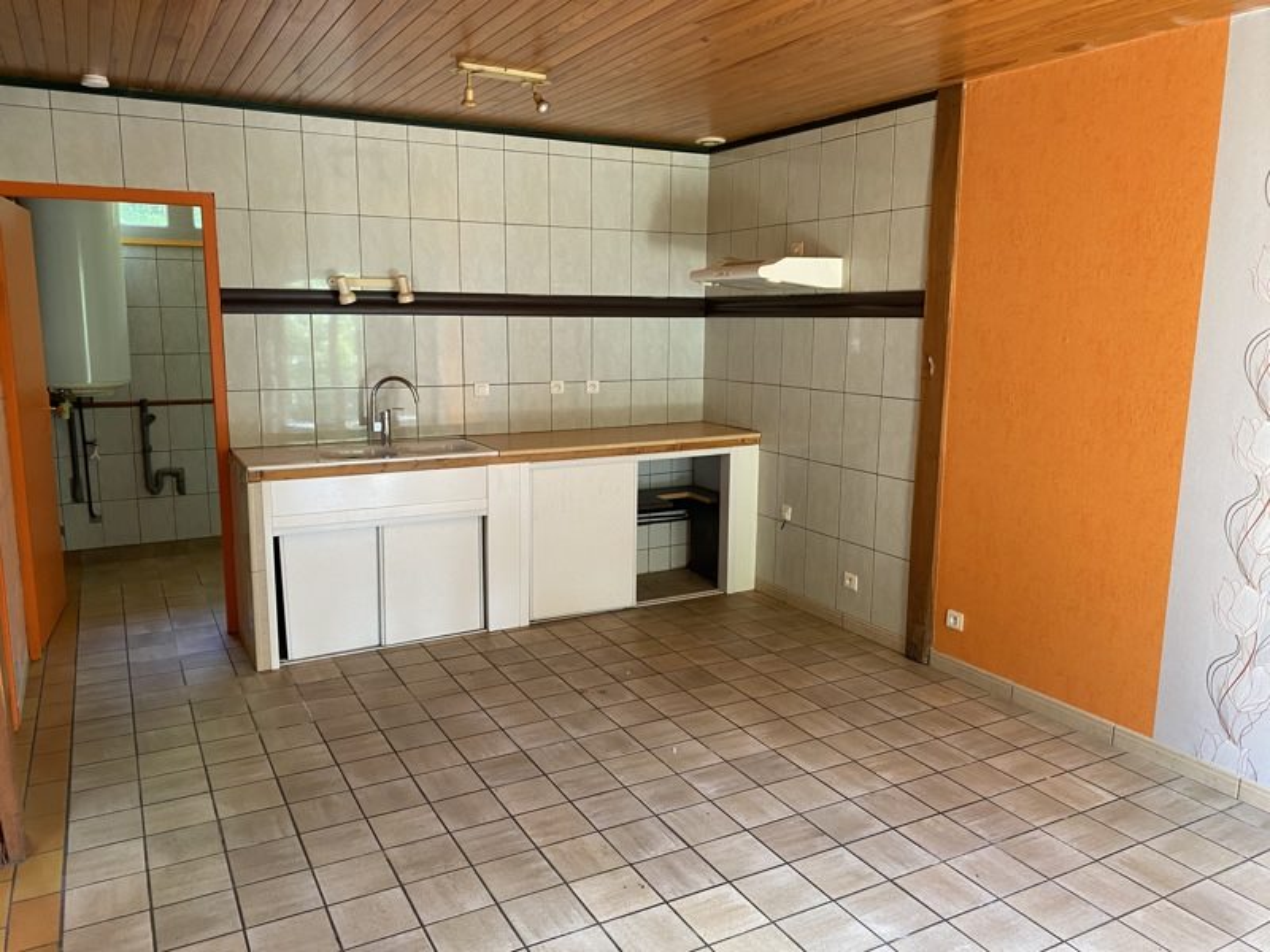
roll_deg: +0.0
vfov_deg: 53.1
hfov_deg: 67.3
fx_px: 954
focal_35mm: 26
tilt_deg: -10.0
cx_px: 635
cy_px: 476
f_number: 1.8
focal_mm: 4.25
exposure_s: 1/67
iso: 125
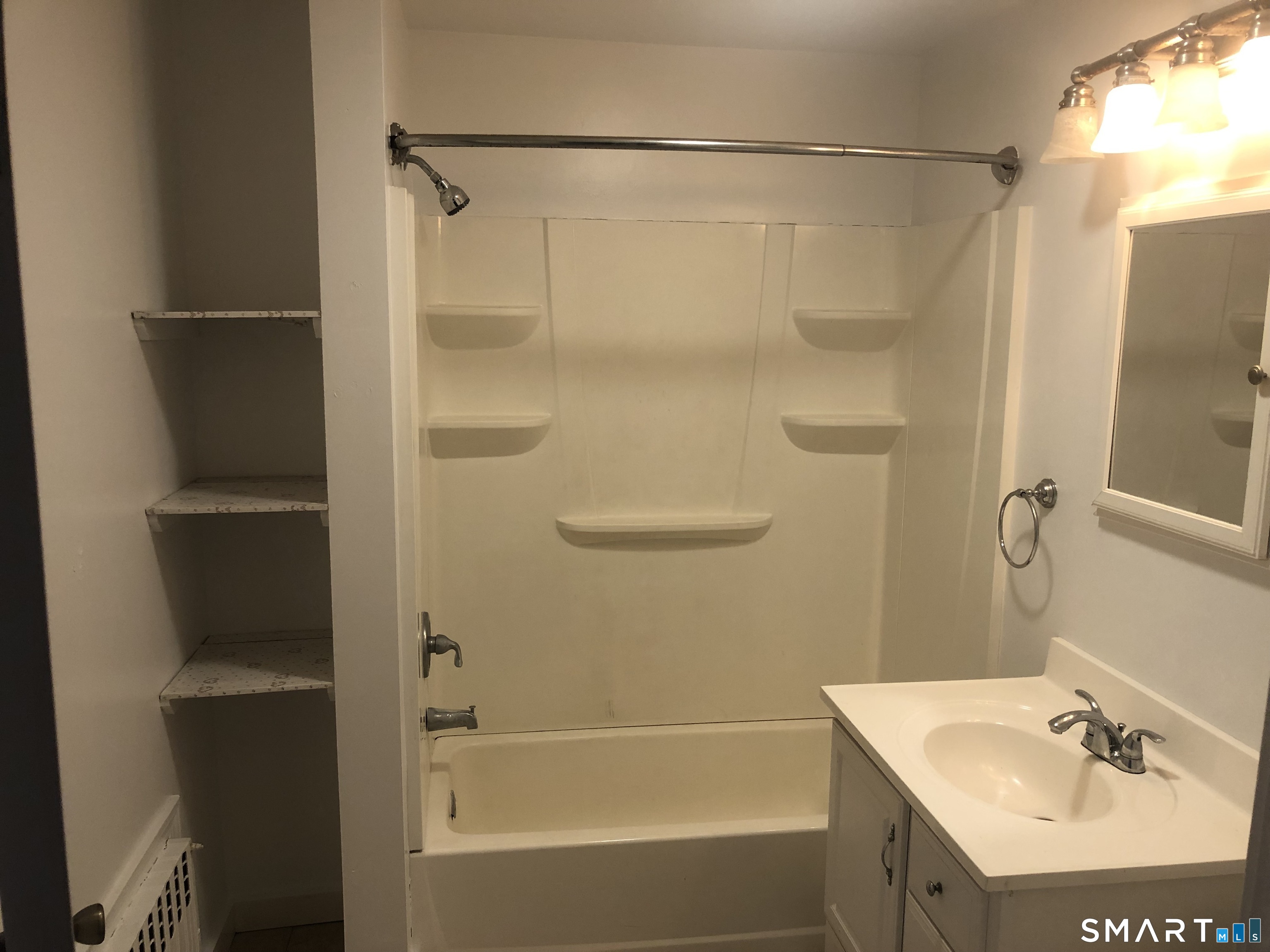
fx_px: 1027
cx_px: 635
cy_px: 476
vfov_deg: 49.7
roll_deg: -0.8
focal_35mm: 28
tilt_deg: -10.8
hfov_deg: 63.4
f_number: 1.8
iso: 40
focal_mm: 3.99
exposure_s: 1/15
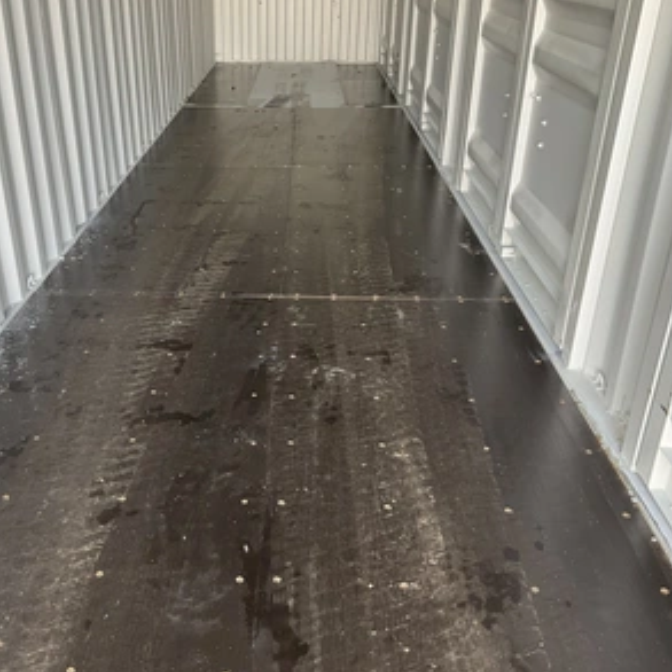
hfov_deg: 46.9
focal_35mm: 35
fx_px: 769
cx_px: 266
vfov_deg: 47.2
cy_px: 342
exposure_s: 1/93
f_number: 1.8
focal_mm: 3
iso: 64
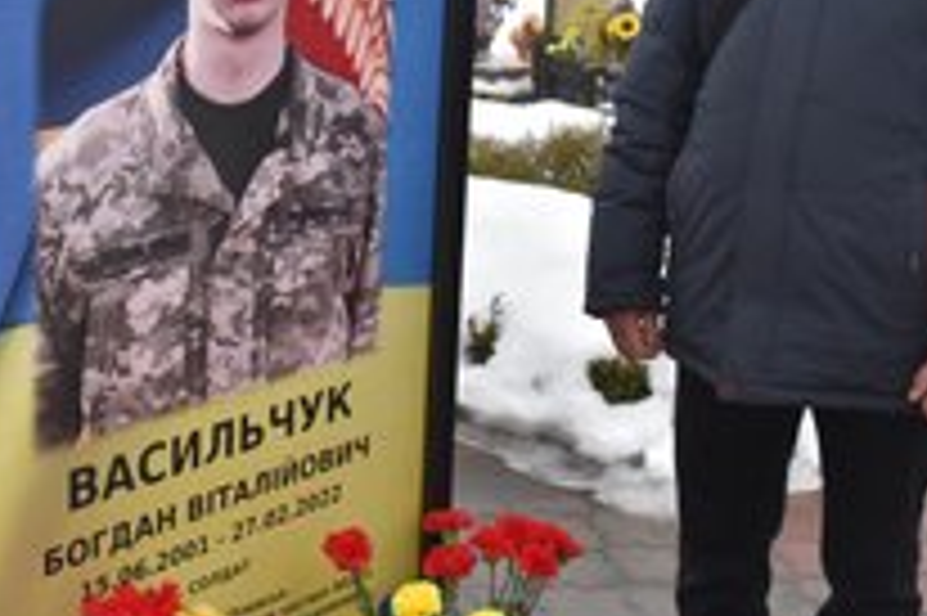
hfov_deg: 31.4
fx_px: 1647
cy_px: 58
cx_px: 459
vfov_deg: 20.8
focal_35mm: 64
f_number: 7.1
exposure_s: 1/200
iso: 400
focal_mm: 22
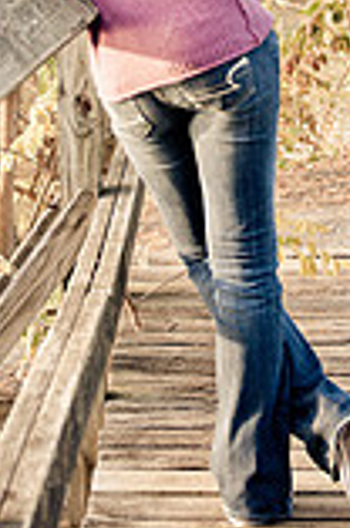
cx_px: 153
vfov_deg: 14.7
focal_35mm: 138
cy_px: 13
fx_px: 2021
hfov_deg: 9.9
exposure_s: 1/250
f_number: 2.8
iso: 100
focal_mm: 32
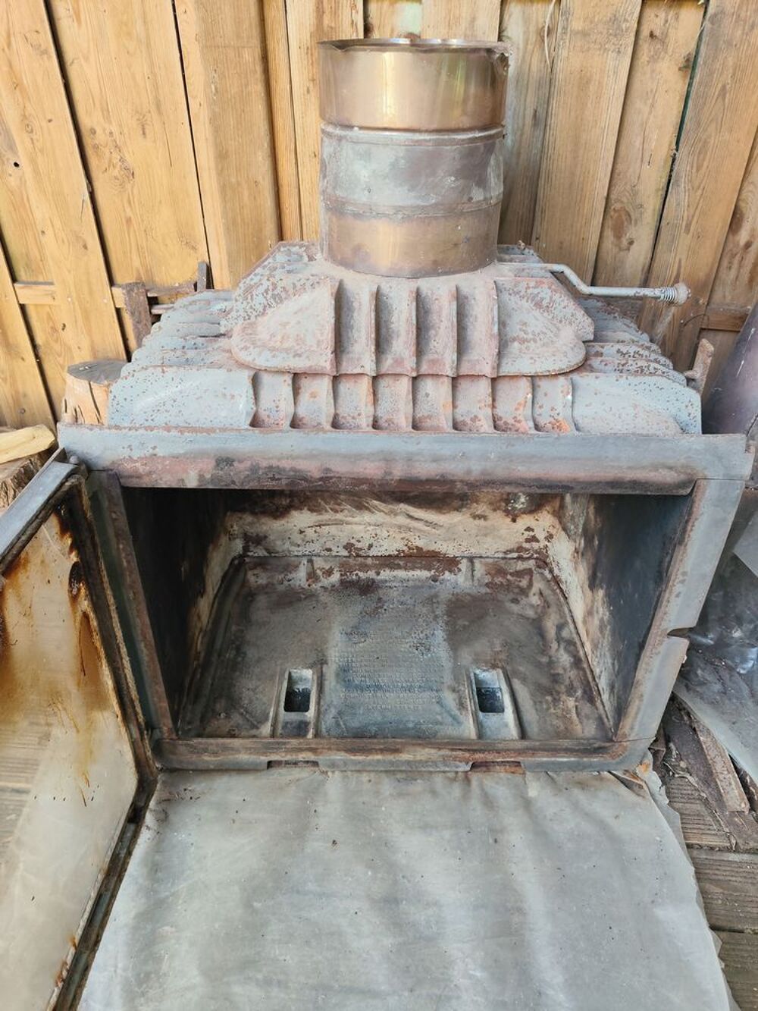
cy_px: 506
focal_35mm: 24
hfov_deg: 56.8
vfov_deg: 71.6
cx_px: 379
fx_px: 701
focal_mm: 5.24
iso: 184
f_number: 1.7
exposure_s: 1/100
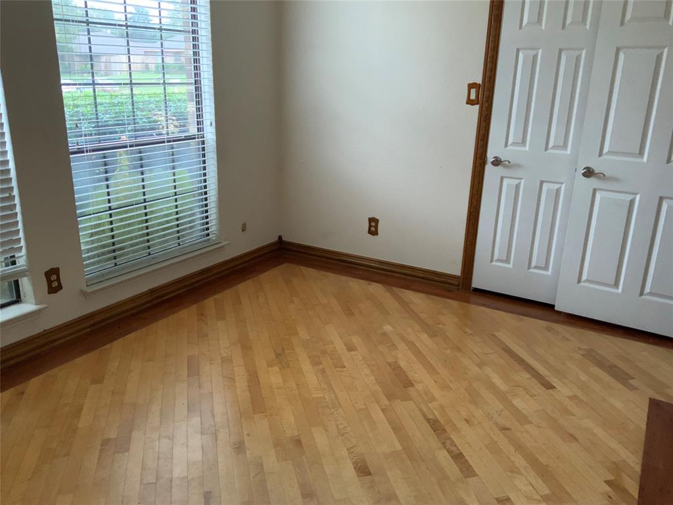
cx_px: 336
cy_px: 252
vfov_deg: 48.2
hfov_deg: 61.7
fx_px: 564
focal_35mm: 29
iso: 200
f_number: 1.8
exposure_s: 1/60
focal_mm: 3
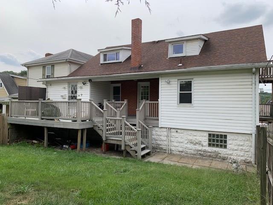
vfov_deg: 53.1
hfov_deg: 67.3
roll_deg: -0.6
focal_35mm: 26
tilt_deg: +0.1
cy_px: 102
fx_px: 205
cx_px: 136
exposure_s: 1/2075
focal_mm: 4.25
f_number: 1.8
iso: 25
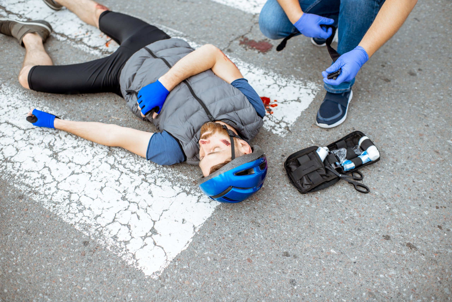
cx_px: 226
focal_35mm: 35
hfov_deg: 54.4
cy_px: 151
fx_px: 440
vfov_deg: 37.9
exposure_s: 1/2500
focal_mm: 35
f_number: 2.2
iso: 200
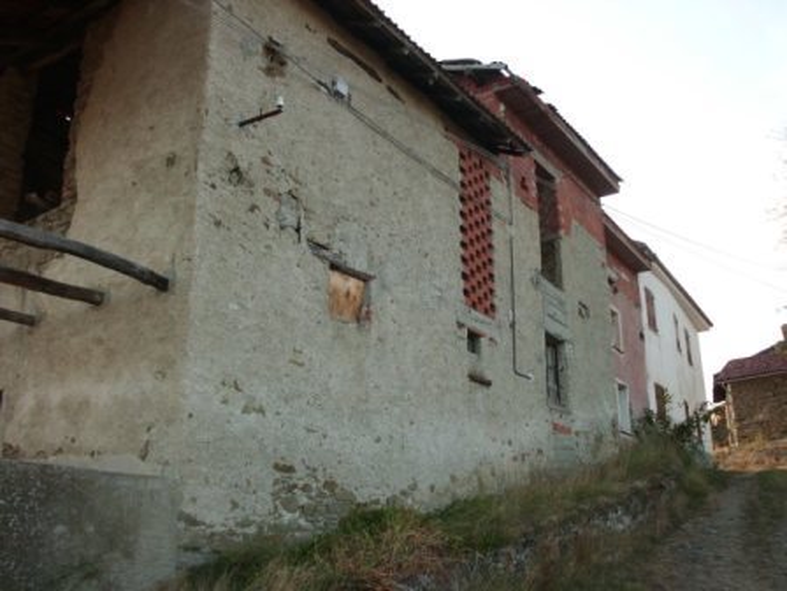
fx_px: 818
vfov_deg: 39.7
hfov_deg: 51.4
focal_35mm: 36
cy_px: 296
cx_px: 394
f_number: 2.9
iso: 64
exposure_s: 1/400
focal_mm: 6.3
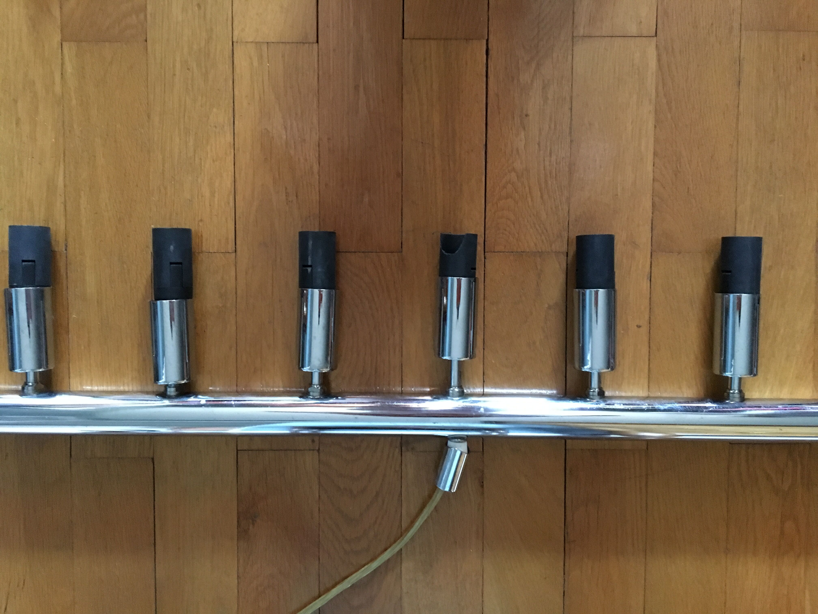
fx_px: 685
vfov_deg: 48.2
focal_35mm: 29
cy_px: 307
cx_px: 409
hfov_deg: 61.7
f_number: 2.2
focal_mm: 4.15
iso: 320
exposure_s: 1/17
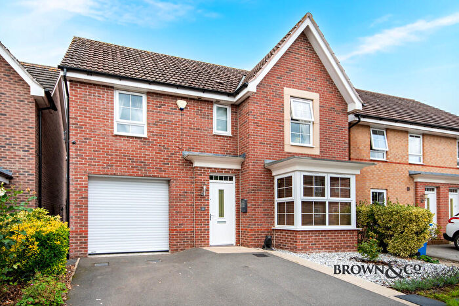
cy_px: 153
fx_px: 242
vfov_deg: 64.6
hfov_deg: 86.9
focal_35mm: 19
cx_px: 230
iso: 100
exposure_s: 1/60
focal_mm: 13
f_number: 8
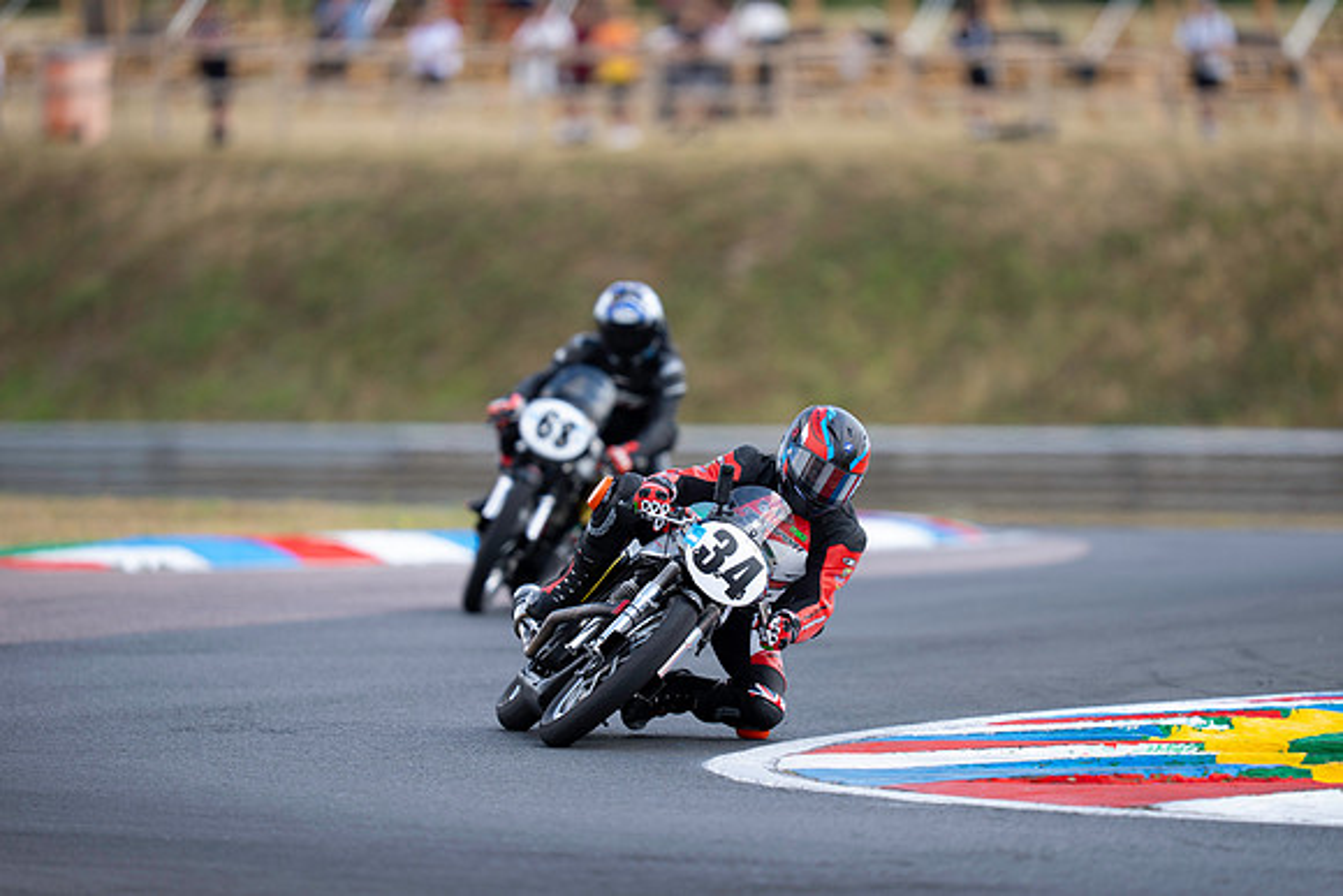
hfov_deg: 5.2
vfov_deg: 3.4
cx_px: 672
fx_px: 14925
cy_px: 448
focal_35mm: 400
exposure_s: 1/400
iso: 80
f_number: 3.2
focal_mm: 400
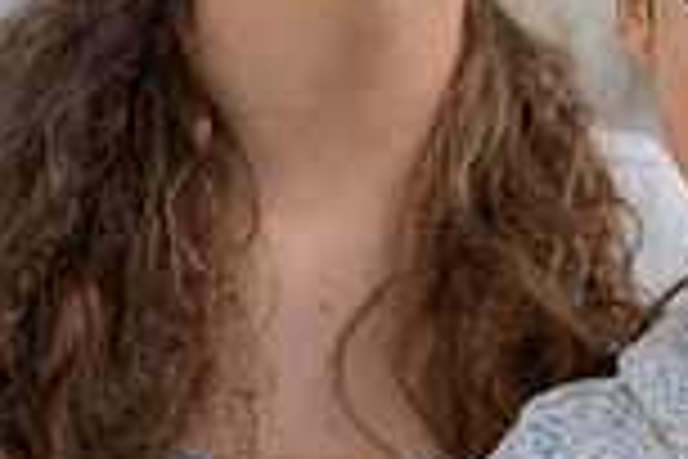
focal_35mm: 399
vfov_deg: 3.4
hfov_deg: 5.2
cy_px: 97
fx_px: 7625
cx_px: 508
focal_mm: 105
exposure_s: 1/250
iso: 200
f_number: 2.8
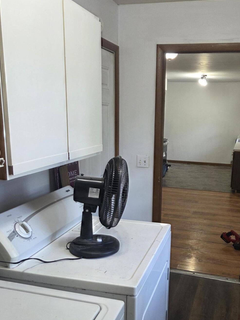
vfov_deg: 52.5
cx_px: 163
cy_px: 180
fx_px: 323
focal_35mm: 35
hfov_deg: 40.1
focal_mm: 5.4
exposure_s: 1/120
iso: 200
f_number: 1.8
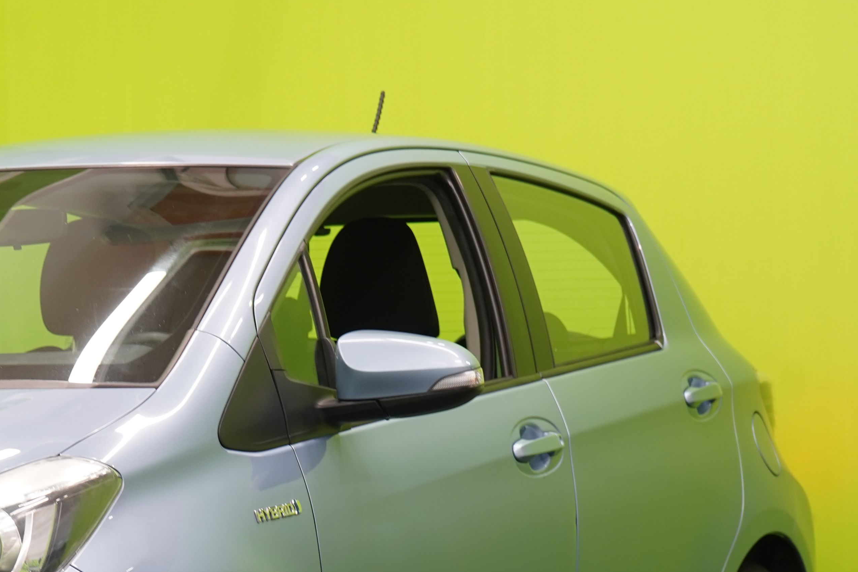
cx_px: 23
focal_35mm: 156
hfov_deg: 13.0
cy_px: 425
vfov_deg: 8.8
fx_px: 3718
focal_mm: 66
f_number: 5.6
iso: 400
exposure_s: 1/25
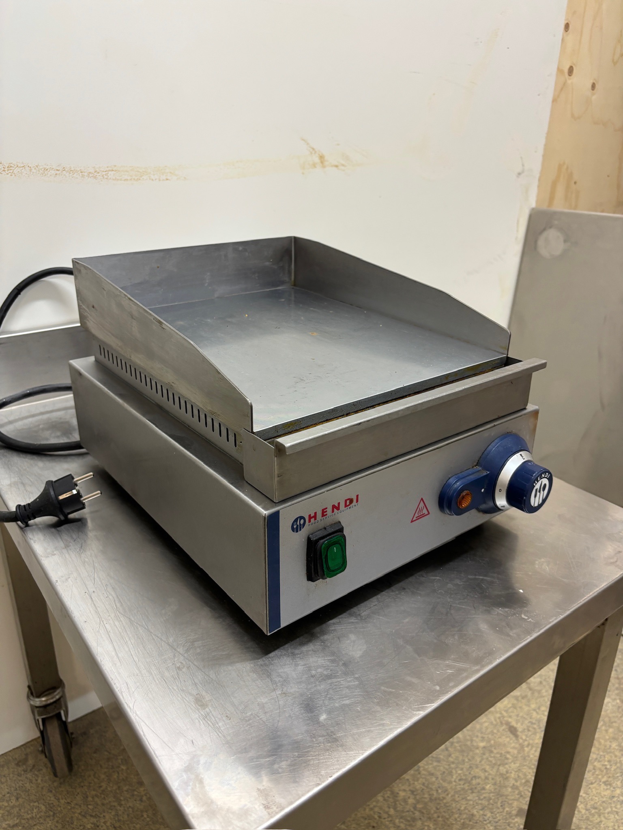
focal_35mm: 26
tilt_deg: -22.1
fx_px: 624
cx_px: 312
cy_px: 415
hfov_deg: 53.1
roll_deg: -0.9
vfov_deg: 67.3
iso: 125
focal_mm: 5.96
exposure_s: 1/50
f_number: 1.6
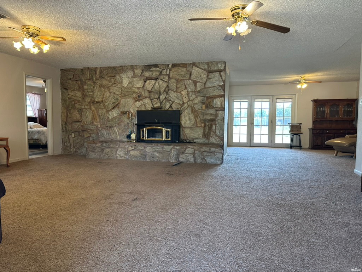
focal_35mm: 24
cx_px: 181
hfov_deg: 71.6
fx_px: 251
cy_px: 136
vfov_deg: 56.8
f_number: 1.78
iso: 200
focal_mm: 6.86
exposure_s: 1/120
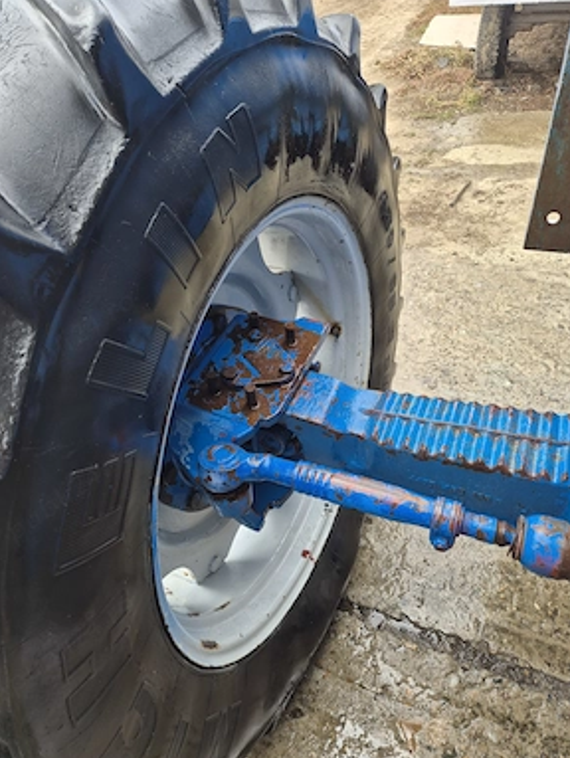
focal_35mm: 24
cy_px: 374
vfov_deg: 71.5
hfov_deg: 56.9
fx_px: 526
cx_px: 279
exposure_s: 1/180
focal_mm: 5.4
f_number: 1.8
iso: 64
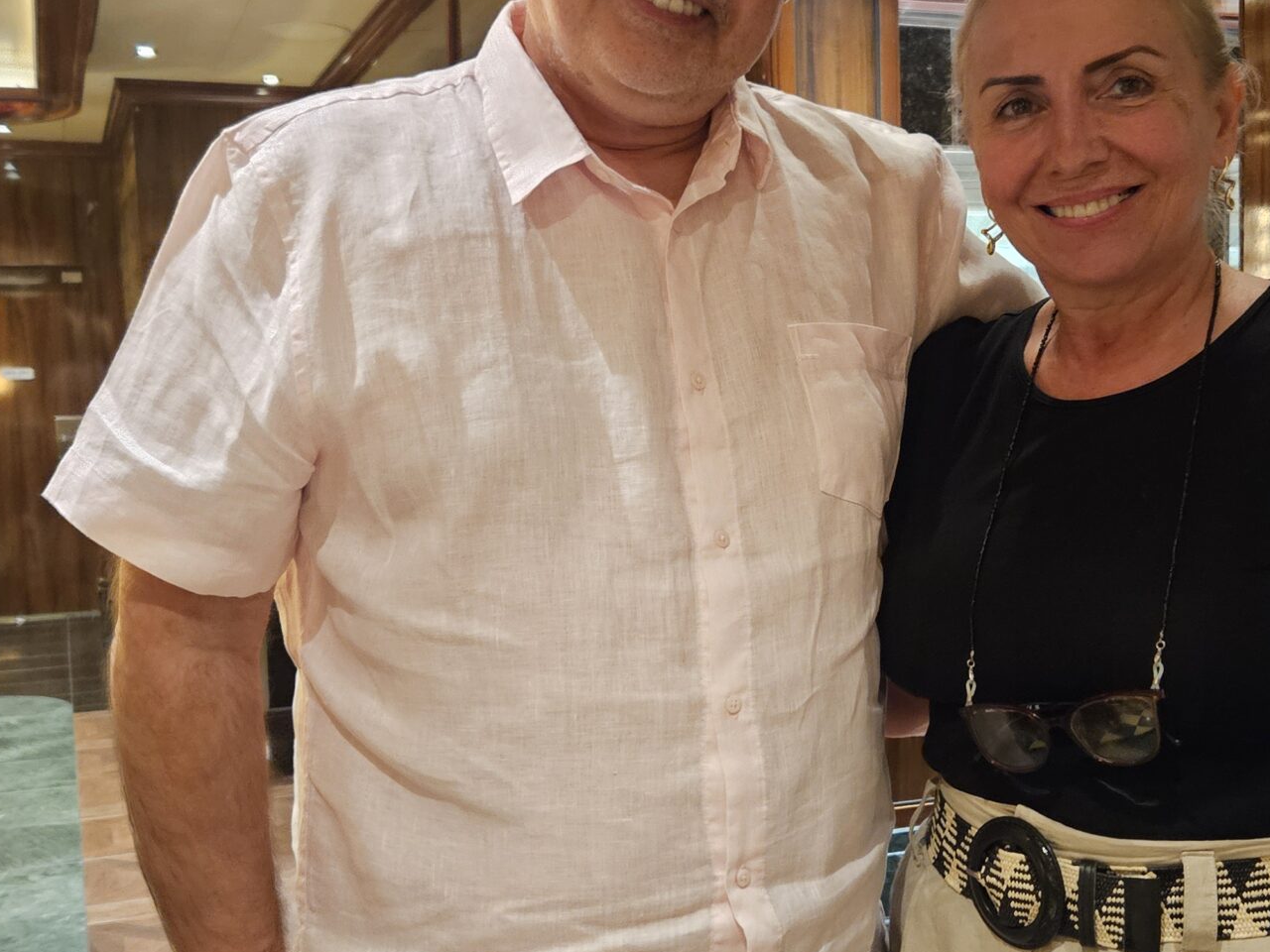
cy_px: 507
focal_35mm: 46
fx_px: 1688
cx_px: 754
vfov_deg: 31.5
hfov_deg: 41.1
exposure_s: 1/24
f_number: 1.8
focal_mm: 5.4
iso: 1000
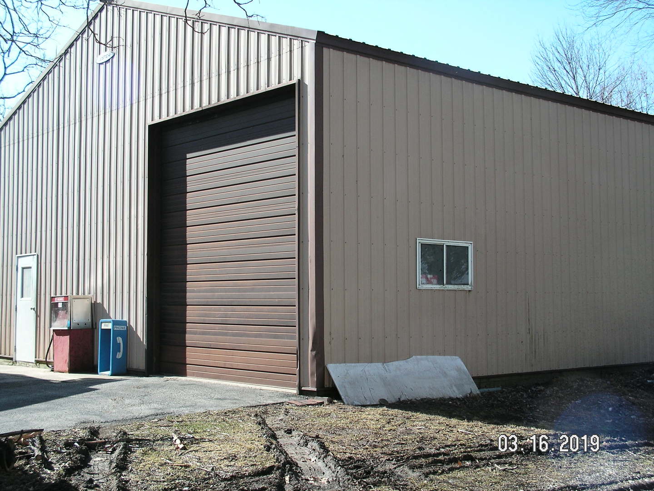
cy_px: 246
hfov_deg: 41.2
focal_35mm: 46
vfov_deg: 31.5
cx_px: 327
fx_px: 869
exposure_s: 1/400
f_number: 3.2
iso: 50
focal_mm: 7.8
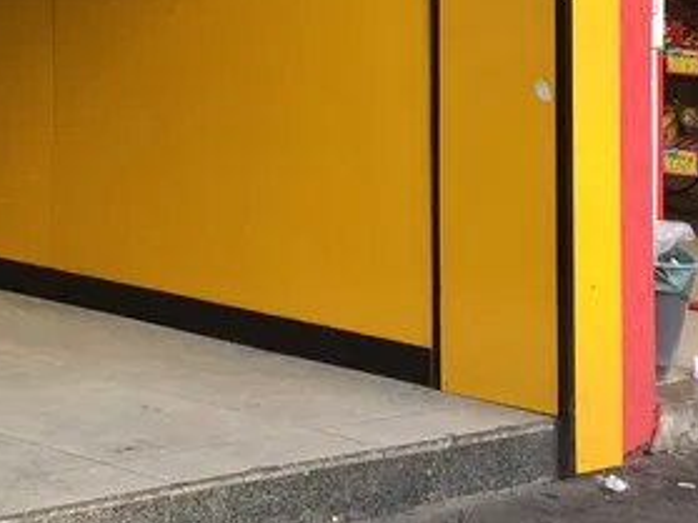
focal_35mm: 133
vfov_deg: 10.6
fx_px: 2681
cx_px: -280
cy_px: -335
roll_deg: -2.6
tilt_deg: +1.3
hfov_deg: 14.1
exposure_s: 1/237
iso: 32
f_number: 2.2
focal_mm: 4.15
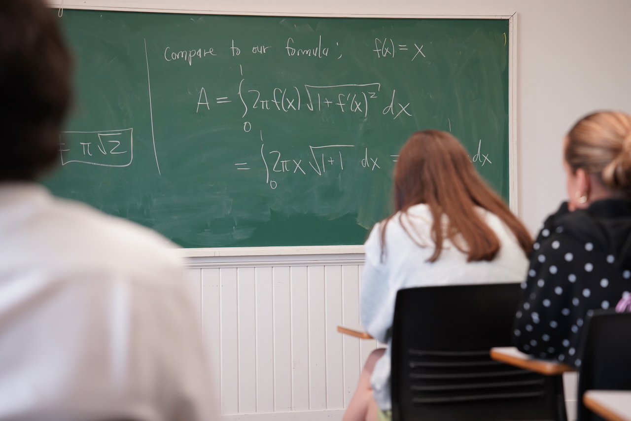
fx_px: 1315
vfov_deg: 18.2
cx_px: 316
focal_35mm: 75
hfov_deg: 27.0
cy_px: 210
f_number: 3.5
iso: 1600
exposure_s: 1/160
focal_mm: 75
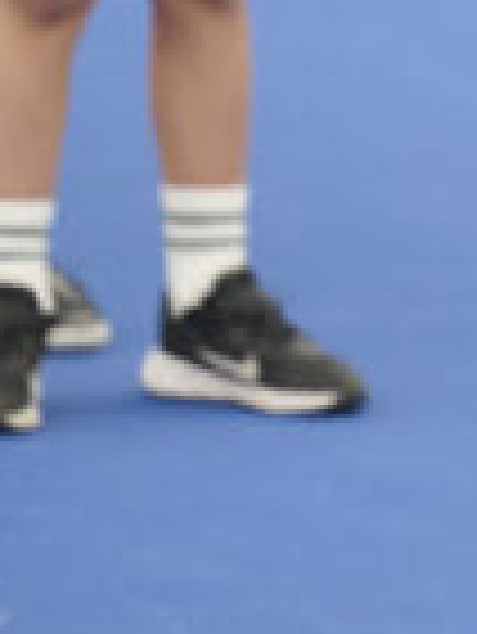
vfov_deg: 2.6
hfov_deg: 2.0
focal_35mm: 758
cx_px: 698
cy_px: -247
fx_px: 13906
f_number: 2.8
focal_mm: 145
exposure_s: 1/1250
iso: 2000
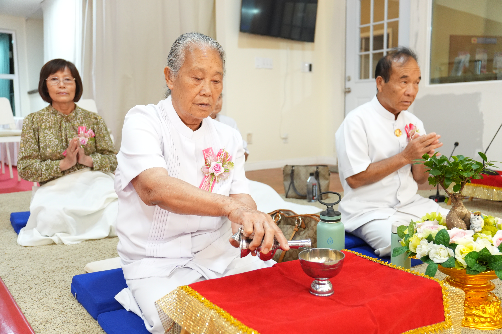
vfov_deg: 39.9
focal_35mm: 33
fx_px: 460
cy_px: 167
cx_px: 251
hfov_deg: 57.2
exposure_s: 1/80
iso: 2000
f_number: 2.8
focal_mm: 22
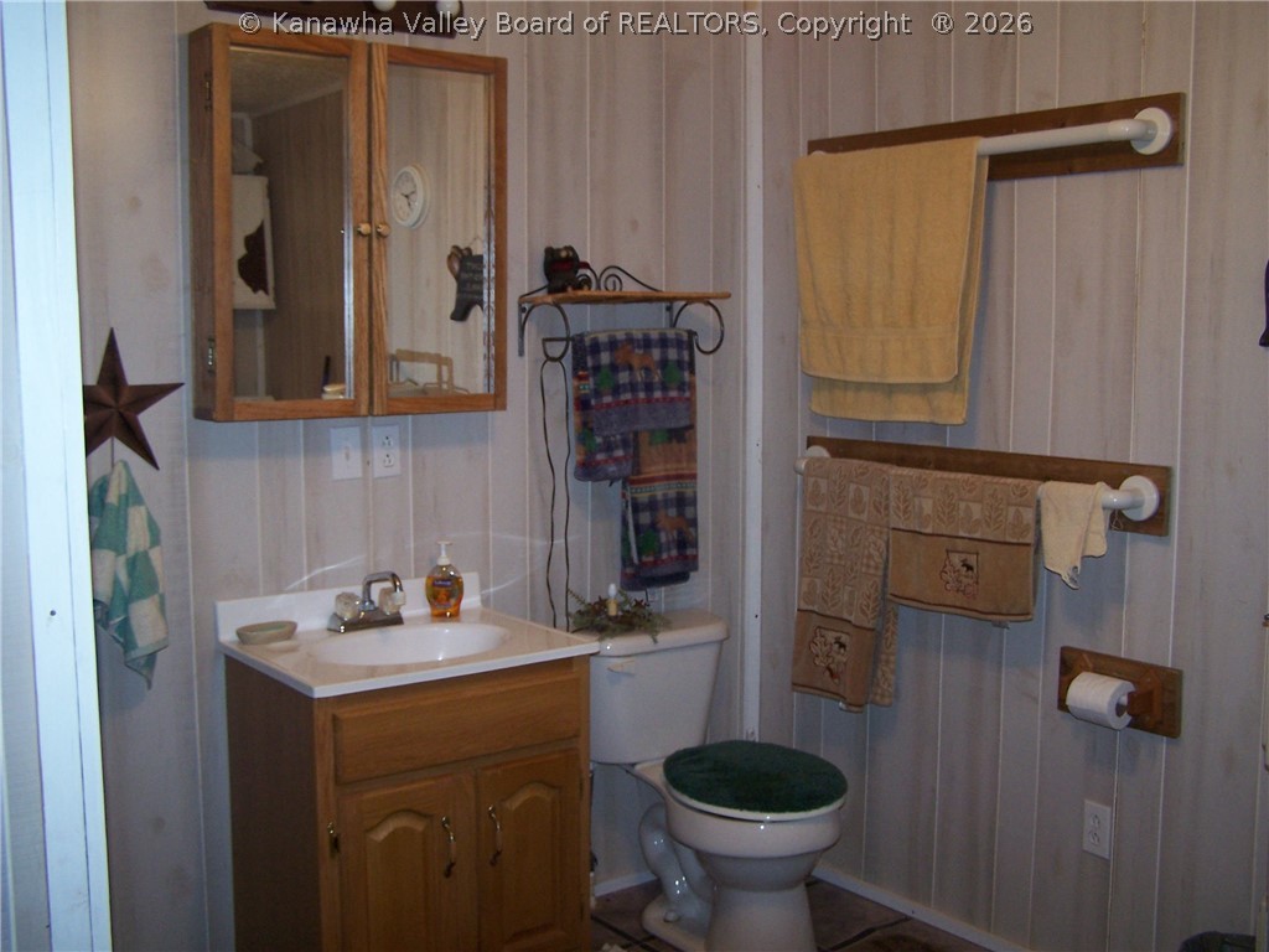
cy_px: 476
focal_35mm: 38
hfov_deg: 49.0
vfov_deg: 37.7
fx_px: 1393
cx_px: 634
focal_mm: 6.3
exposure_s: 1/60
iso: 140
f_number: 2.8
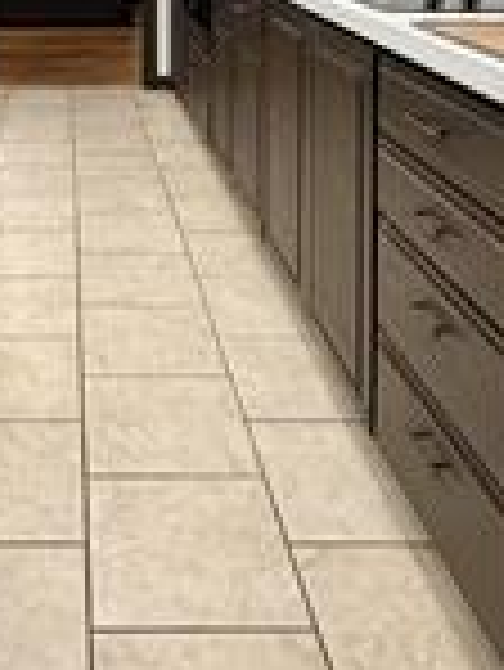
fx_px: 872
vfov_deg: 35.6
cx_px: 63
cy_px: -76
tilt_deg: -1.6
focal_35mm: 45
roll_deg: -0.5
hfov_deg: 30.9
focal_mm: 2.22
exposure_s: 1/60
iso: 250
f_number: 2.2
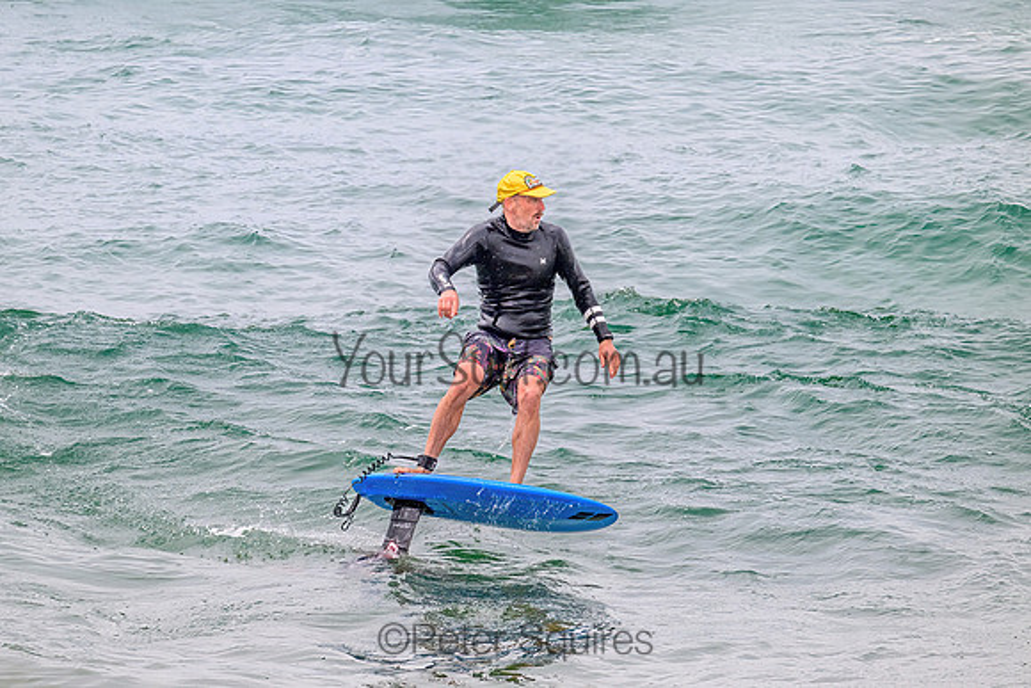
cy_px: 300
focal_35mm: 700
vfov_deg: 2.0
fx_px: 20049
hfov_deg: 2.9
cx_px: 449
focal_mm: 620
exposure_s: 1/2000
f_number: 11
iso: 1000
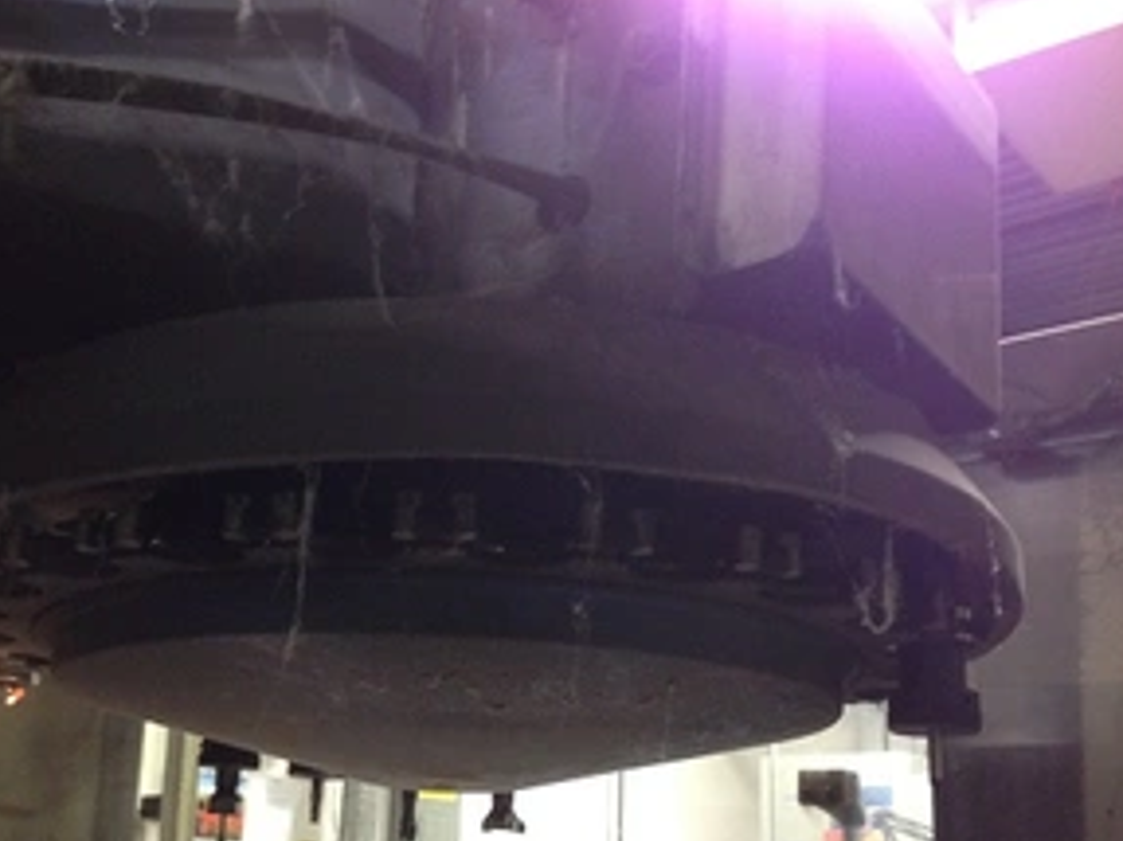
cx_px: 485
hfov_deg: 41.2
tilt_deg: +14.9
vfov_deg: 31.2
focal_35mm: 46
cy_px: 563
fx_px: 1492
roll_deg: -2.3
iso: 200
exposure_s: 1/20
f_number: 2.4
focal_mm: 4.12
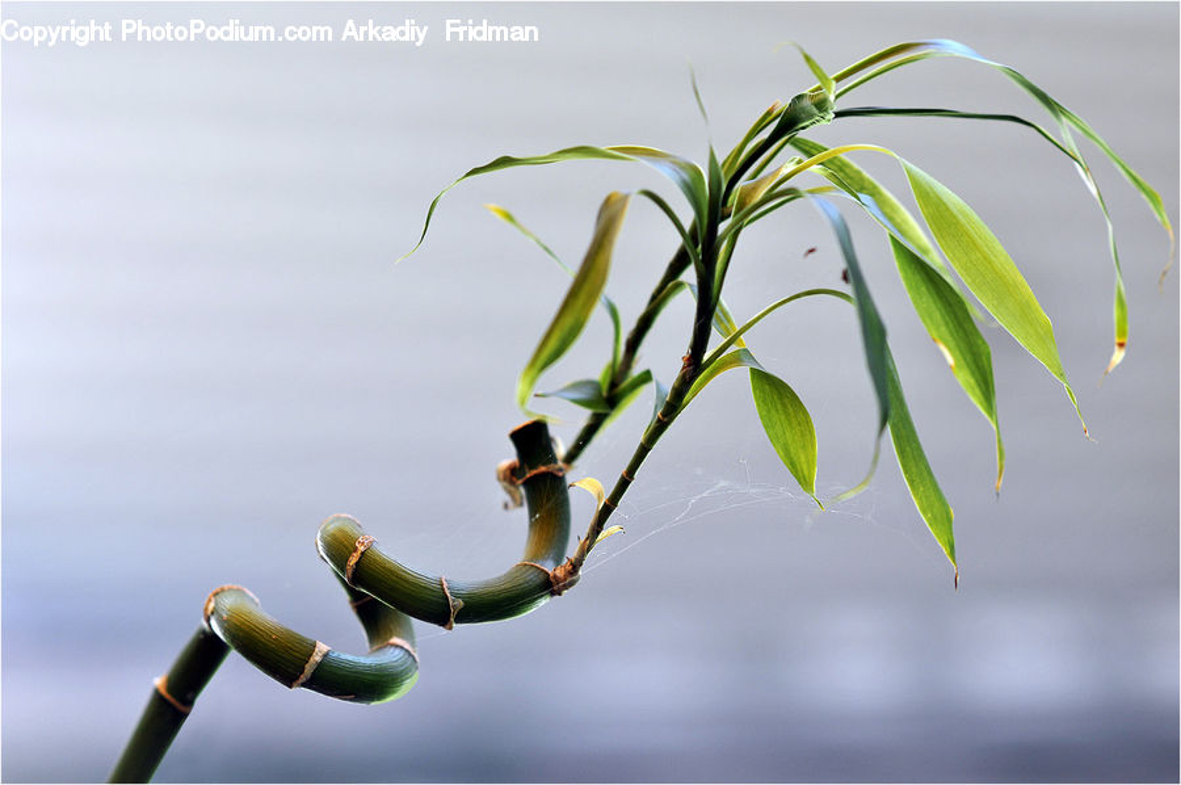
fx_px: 4178
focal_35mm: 128
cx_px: 590
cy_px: 392
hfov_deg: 16.1
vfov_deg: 10.7
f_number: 3.5
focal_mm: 85
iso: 200
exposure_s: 1/320
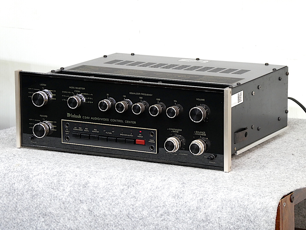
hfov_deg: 13.8
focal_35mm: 143
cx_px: 153
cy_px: 115
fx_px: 1264
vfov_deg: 10.4
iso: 200
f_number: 5.4
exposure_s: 1/6
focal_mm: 25.6
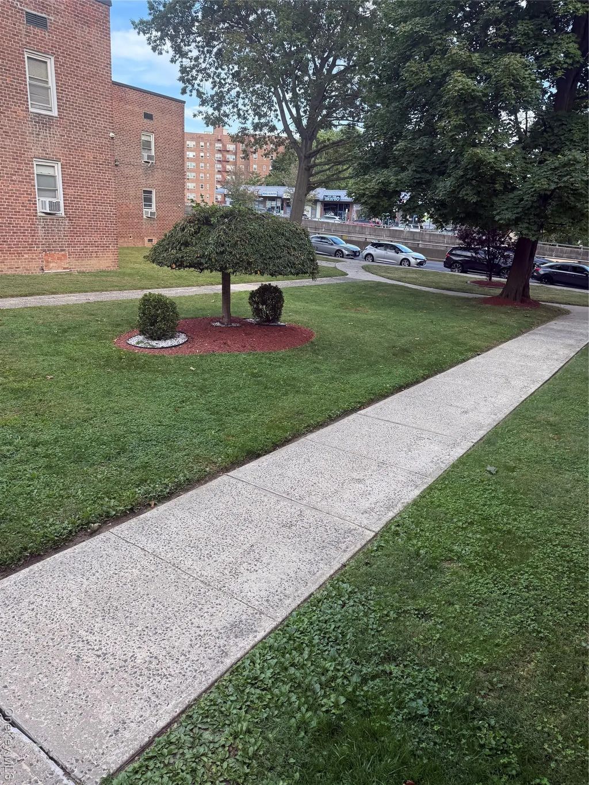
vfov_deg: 71.6
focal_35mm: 24
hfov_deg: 56.8
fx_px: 544
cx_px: 294
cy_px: 392
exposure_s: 1/695
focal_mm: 6.76
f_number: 1.78
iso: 100
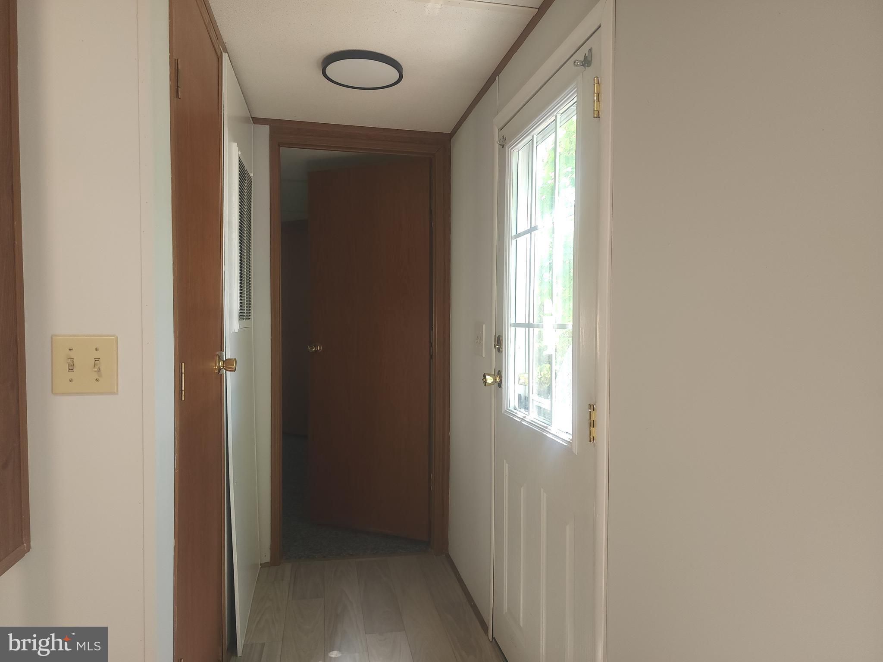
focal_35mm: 23
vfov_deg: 58.9
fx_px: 587
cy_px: 331
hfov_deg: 73.9
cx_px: 442
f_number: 1.8
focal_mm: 6.4
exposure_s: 1/60
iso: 64
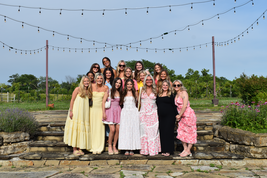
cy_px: 89
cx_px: 134
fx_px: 323
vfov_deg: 30.8
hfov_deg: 45.0
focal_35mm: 44
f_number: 9
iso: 100
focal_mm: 29
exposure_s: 1/320
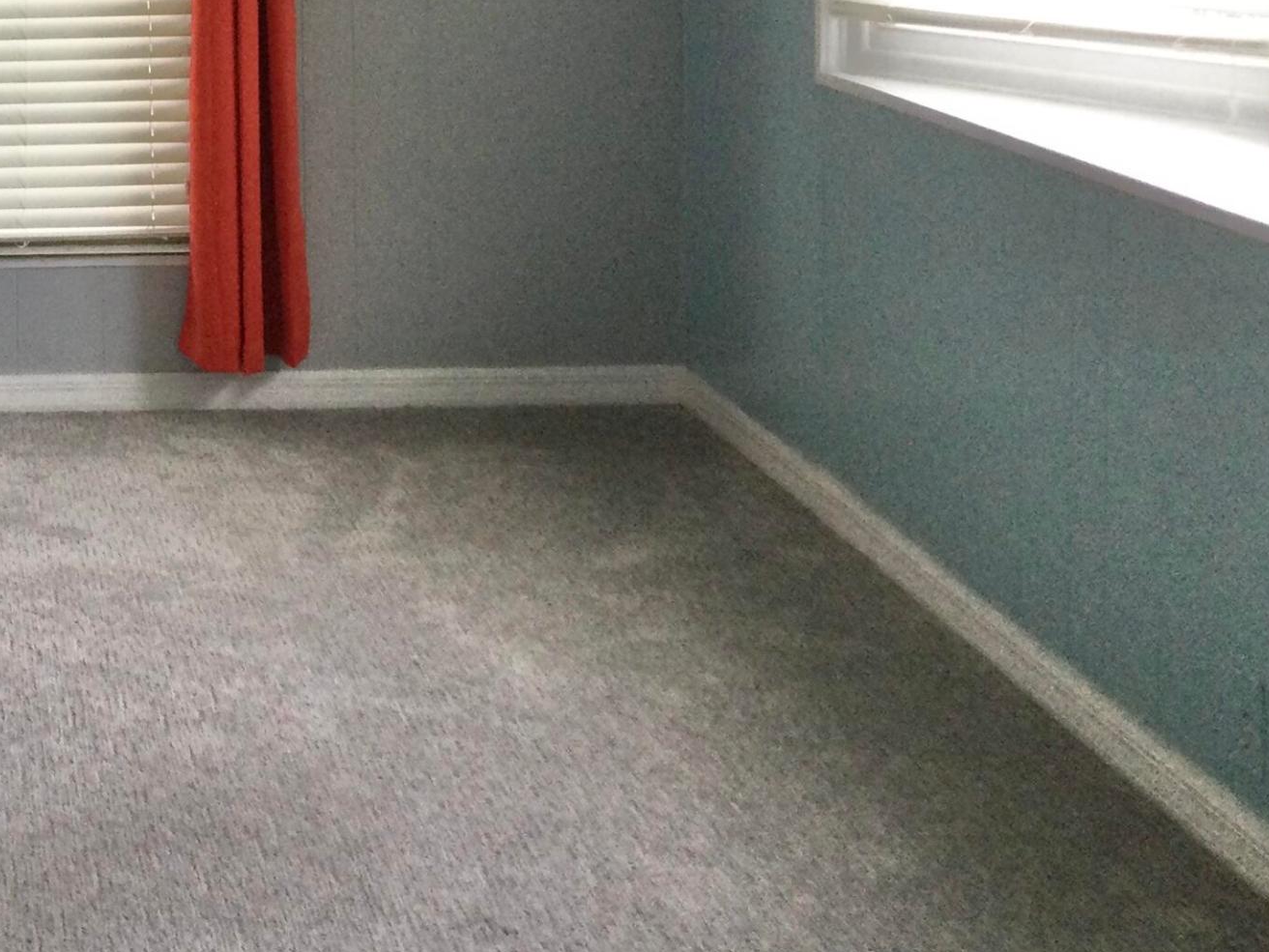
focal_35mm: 68
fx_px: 2493
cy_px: -72
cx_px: -83
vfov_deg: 20.7
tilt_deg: -4.2
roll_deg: -1.3
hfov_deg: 26.6
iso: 50
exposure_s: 1/30
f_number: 2.4
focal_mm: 3.3
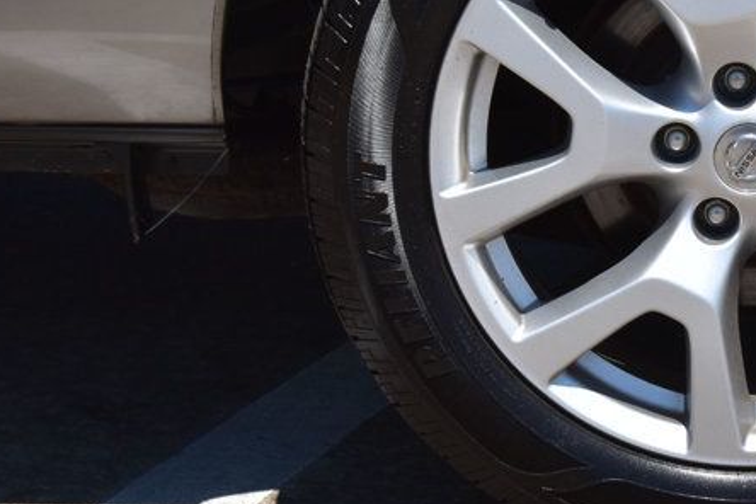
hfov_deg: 10.7
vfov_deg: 7.2
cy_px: 250
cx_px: 741
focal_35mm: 190
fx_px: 3993
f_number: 11
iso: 360
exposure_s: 1/500
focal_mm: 55
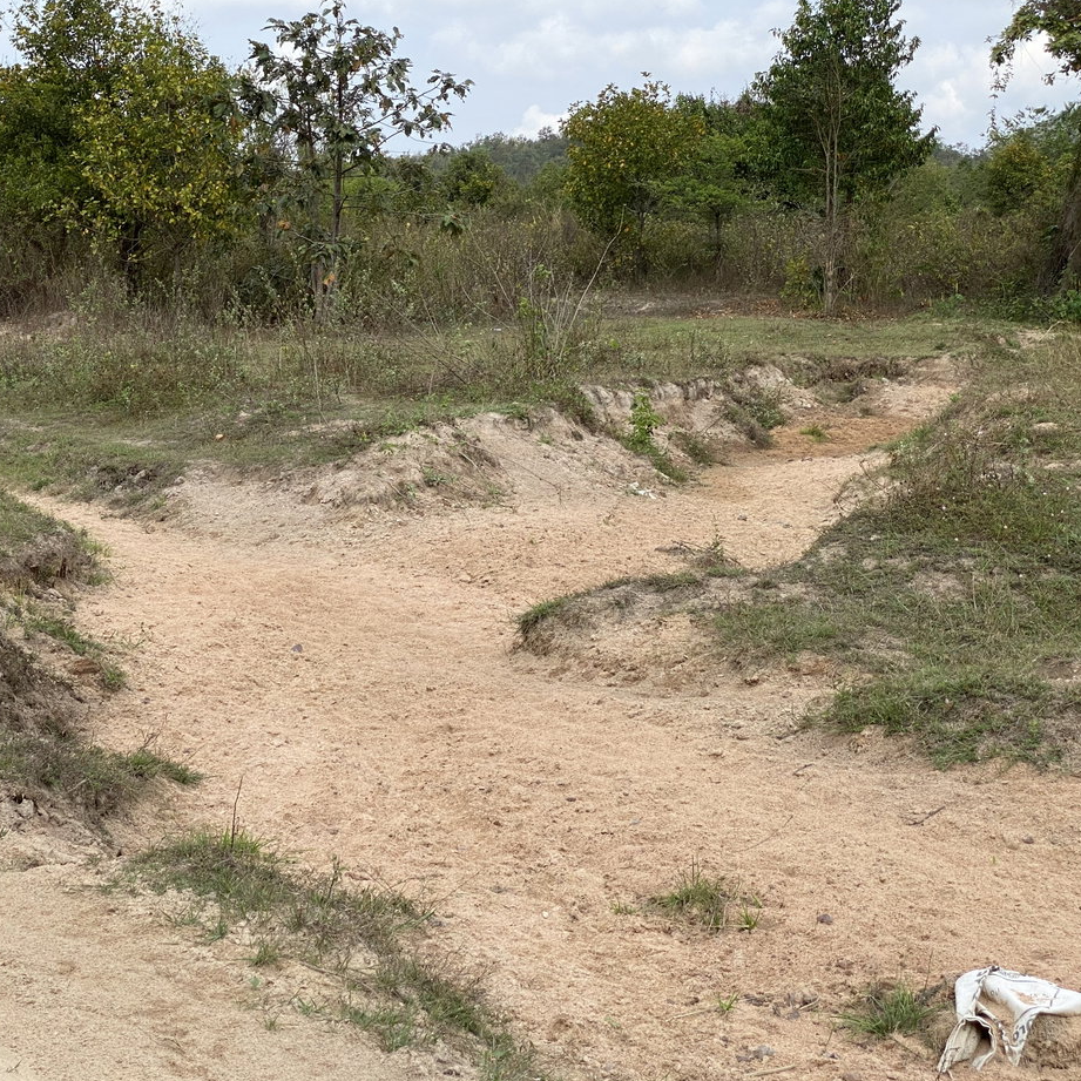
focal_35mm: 62
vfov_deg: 27.7
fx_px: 2191
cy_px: 543
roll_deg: +0.3
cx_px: 360
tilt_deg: -5.7
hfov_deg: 27.6
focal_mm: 6
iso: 20
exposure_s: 1/1332
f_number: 2
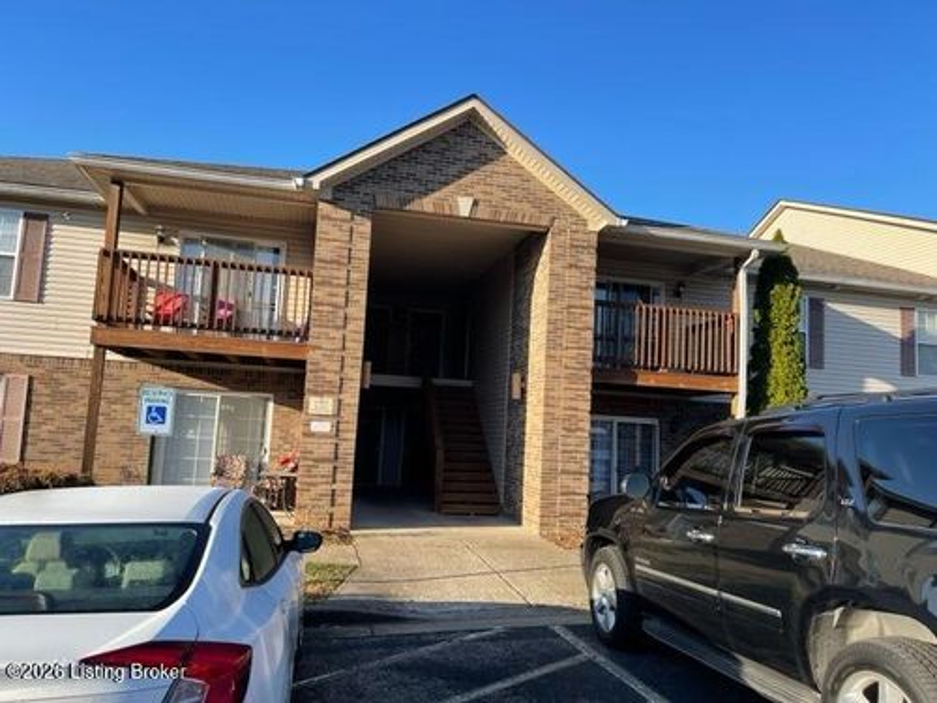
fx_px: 704
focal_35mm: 26
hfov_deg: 67.3
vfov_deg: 53.1
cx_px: 468
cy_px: 352
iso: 32
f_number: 1.6
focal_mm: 5.1
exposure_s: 1/1339
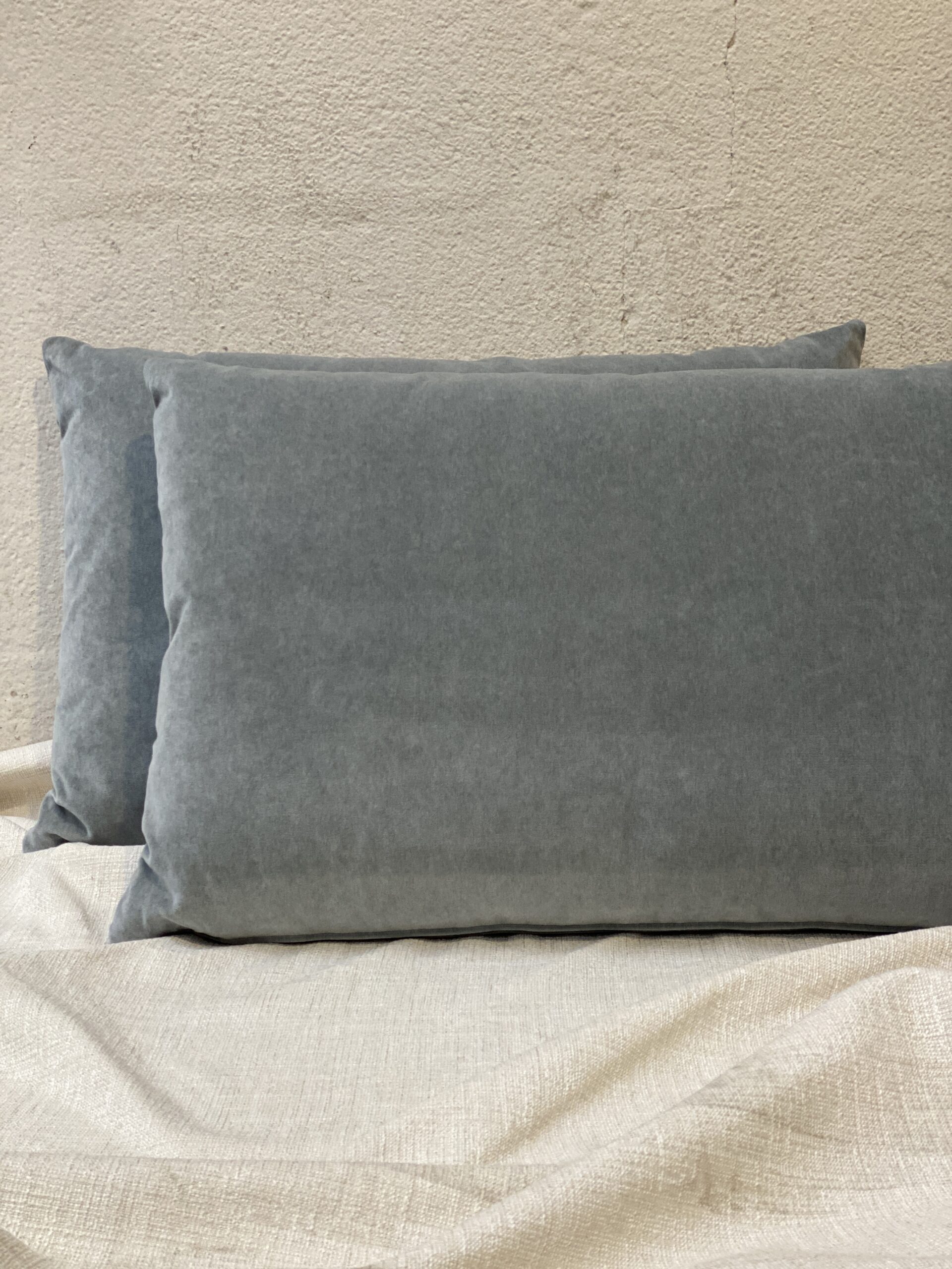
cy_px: 634
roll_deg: +0.1
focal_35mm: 52
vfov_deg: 36.8
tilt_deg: -9.6
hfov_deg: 28.0
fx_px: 1907
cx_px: 476
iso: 125
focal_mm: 6
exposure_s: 1/40
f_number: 2
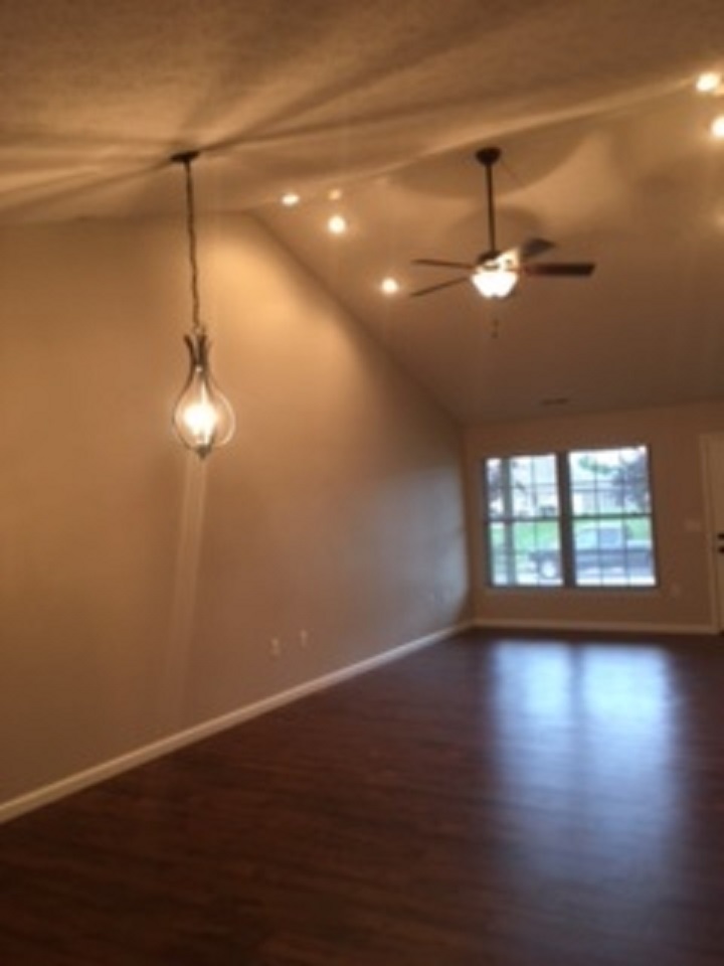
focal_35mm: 29
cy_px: 483
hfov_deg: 48.2
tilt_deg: +2.6
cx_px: 362
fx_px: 809
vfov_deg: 61.7
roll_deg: +3.3
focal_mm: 4.15
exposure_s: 1/30
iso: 100
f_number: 2.2
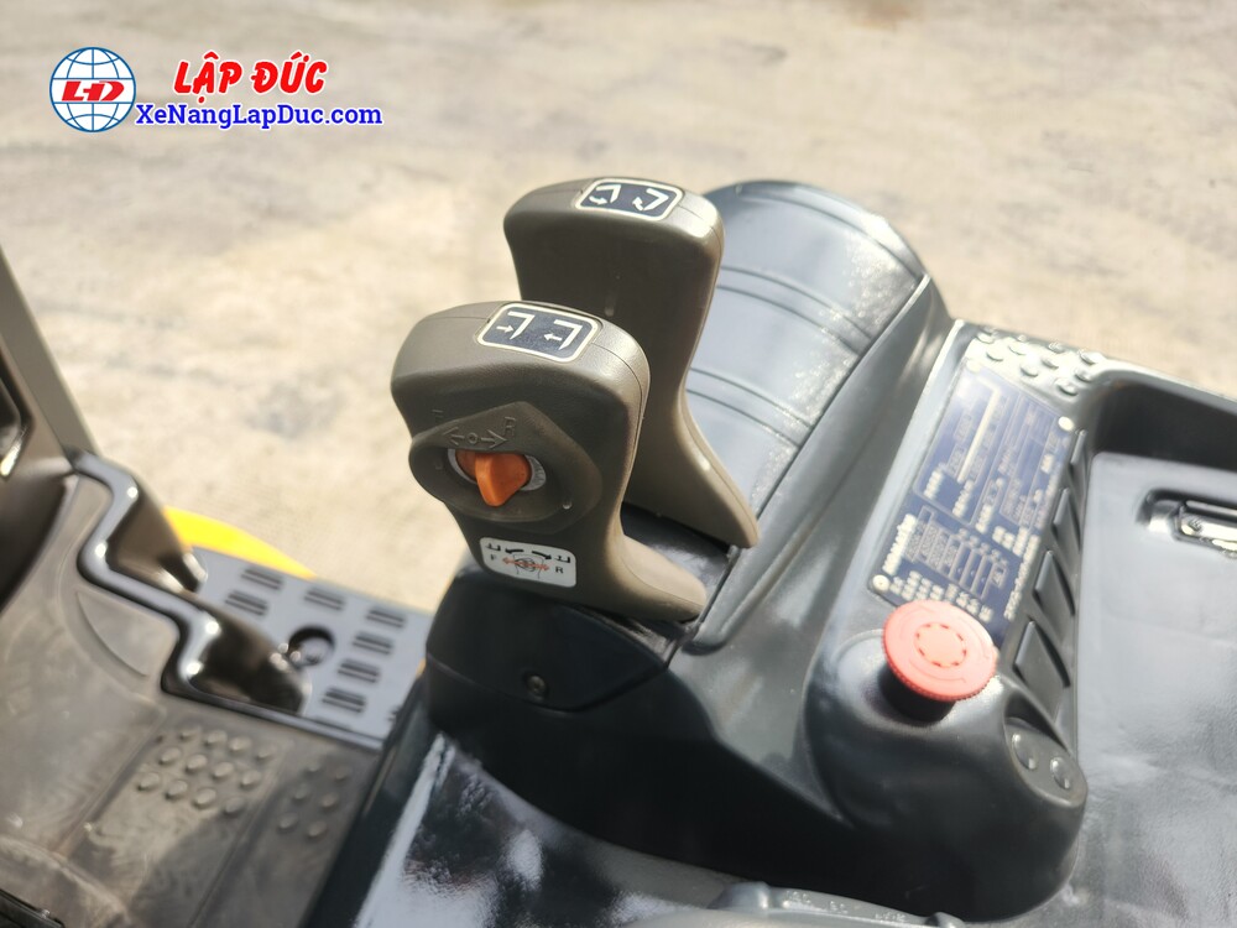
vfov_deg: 58.9
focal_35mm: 23
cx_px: 618
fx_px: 822
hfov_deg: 73.9
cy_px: 464
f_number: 1.8
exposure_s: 1/173
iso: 20
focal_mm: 5.4
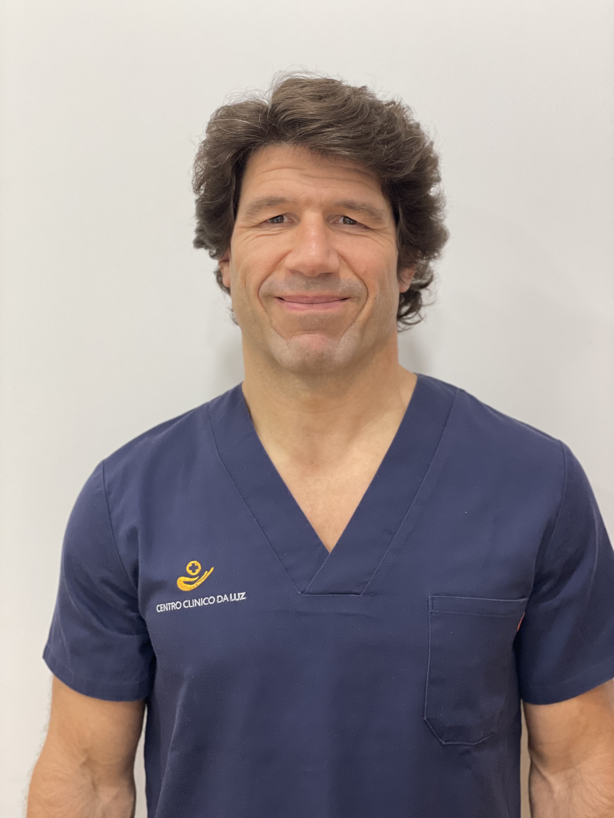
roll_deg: +0.1
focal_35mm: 52
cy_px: 409
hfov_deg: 28.0
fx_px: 1230
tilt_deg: -3.7
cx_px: 307
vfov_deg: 36.8
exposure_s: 1/33
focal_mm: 6
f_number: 2
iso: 160
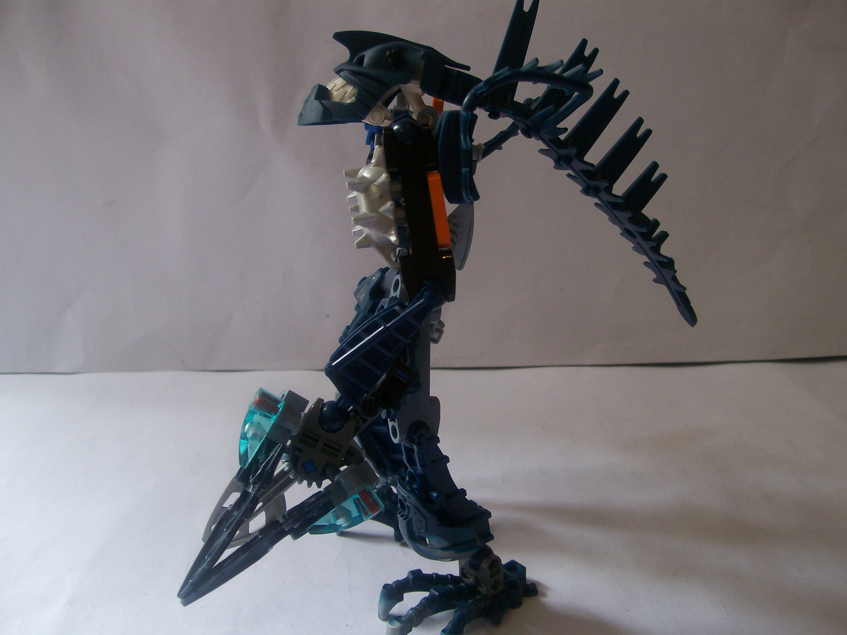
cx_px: 424
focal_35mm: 36
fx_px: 881
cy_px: 318
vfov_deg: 39.7
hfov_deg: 51.4
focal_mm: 6
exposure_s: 1/79.8
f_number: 2.7
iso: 80
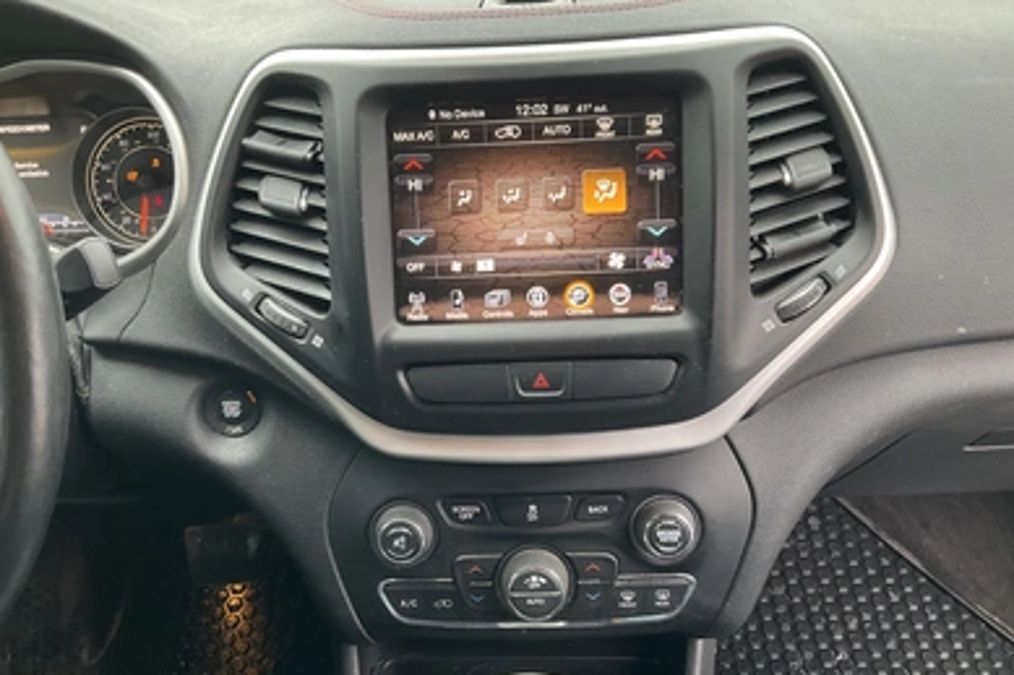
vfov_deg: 42.3
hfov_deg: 60.3
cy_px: 357
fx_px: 873
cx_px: 495
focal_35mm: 31
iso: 125
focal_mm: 3
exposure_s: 1/60
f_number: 1.8
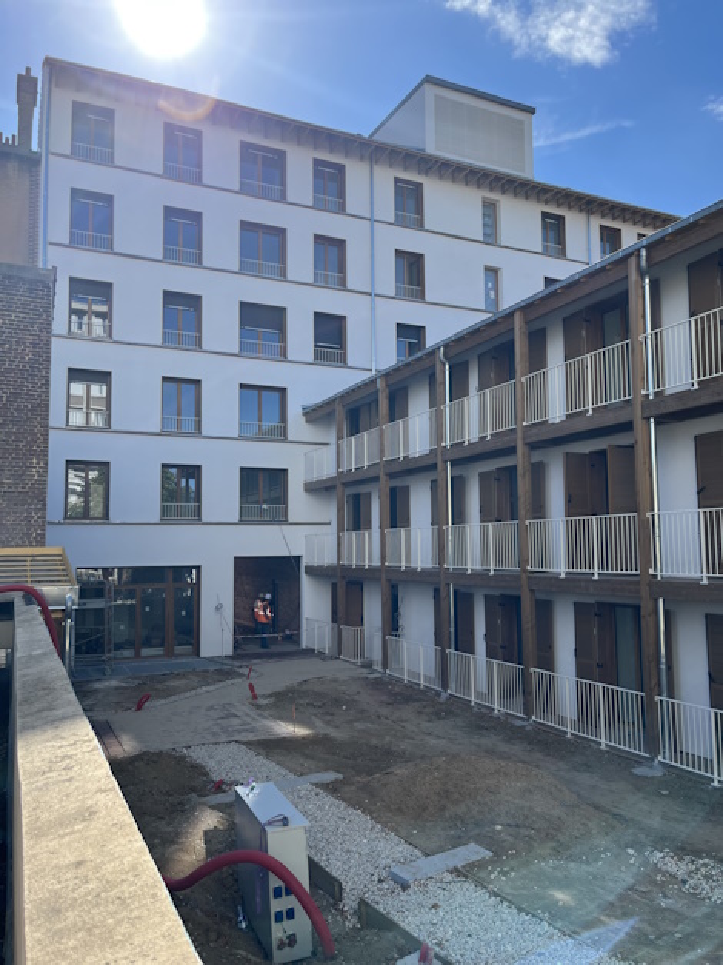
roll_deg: -0.3
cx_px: 362
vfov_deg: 67.3
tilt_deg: +4.7
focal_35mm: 26
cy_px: 482
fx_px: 724
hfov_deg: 53.0
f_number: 1.6
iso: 50
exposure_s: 1/2222
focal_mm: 5.1
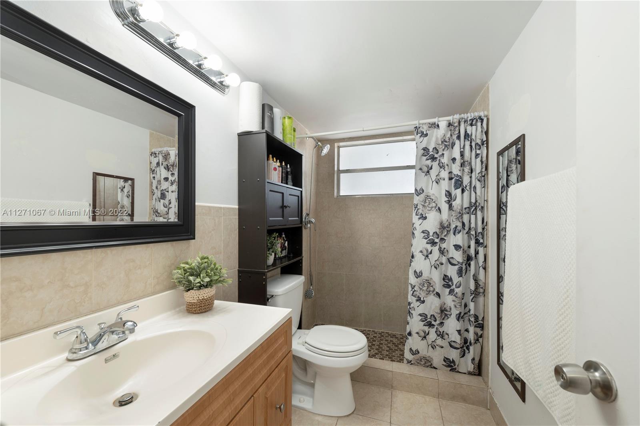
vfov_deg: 81.1
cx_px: 320
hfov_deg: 104.3
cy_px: 213
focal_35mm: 14
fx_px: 249
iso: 160
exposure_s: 1/6
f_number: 8
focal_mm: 14
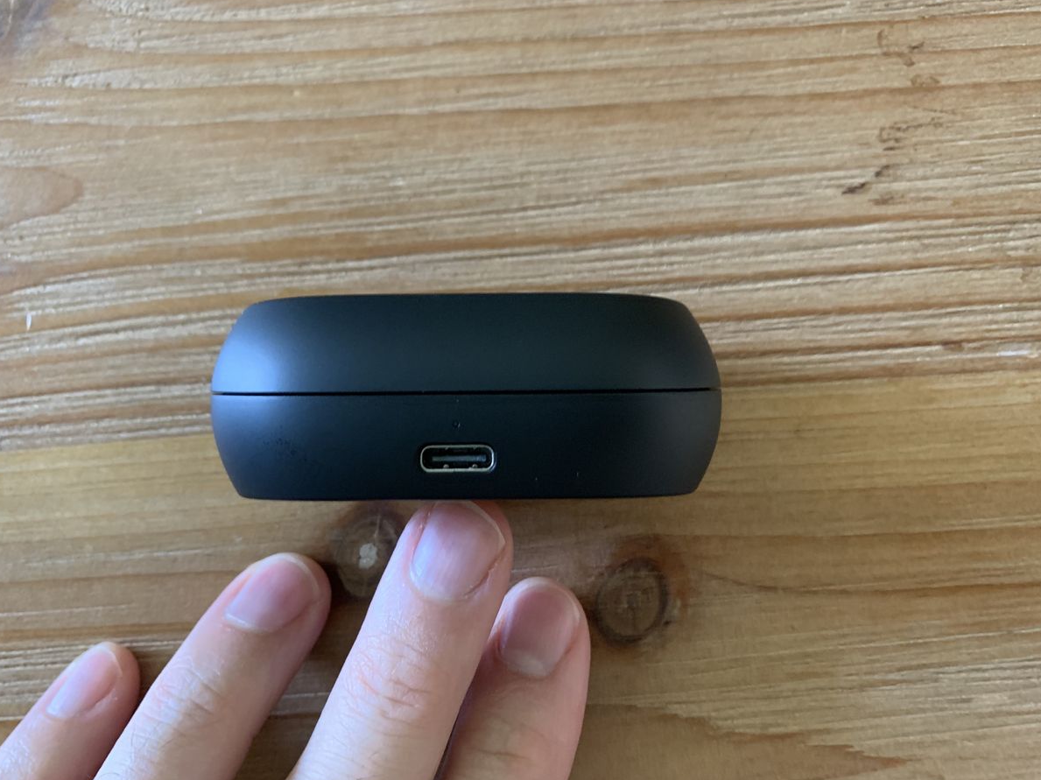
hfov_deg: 63.5
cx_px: 508
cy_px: 396
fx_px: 842
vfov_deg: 49.7
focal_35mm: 28
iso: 400
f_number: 1.8
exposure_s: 1/36
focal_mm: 4.25
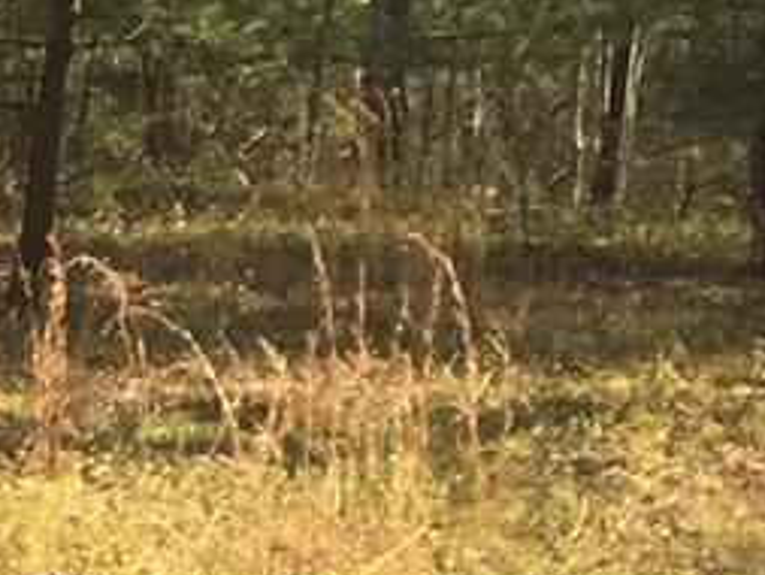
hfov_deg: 6.9
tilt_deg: -12.1
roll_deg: +0.5
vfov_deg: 6.4
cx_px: -2180
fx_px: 5107
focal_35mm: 231
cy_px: 681
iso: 25
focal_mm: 4.15
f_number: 2.2
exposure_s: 1/348
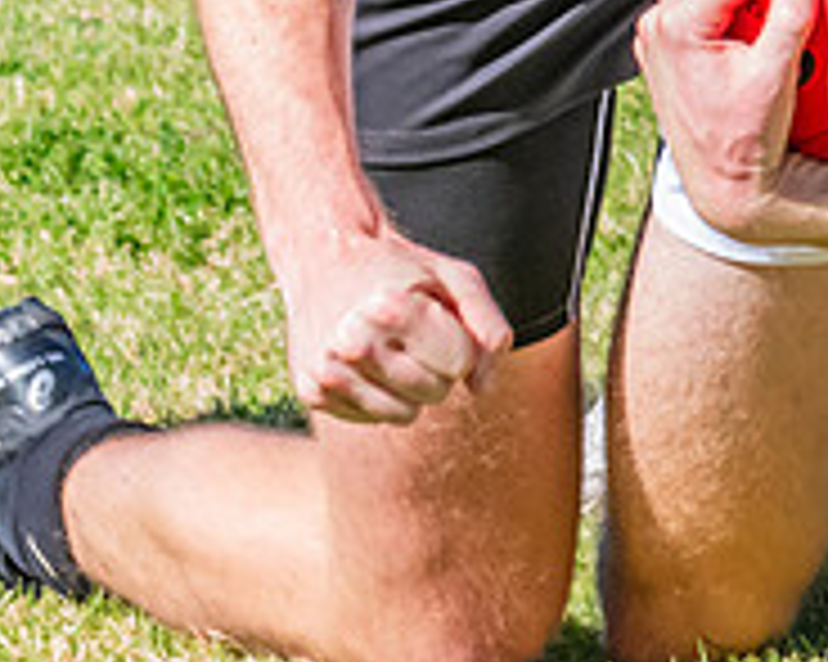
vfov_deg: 1.4
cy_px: -623
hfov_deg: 1.8
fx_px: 26183
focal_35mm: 1069
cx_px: 753
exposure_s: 1/1250
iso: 1600
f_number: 14
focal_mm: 240
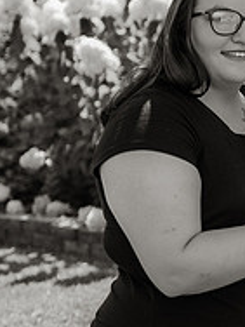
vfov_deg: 14.2
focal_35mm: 138
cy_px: 61
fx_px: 1302
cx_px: 442
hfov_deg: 10.1
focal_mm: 28
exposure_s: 1/2000
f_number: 1.8
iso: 400
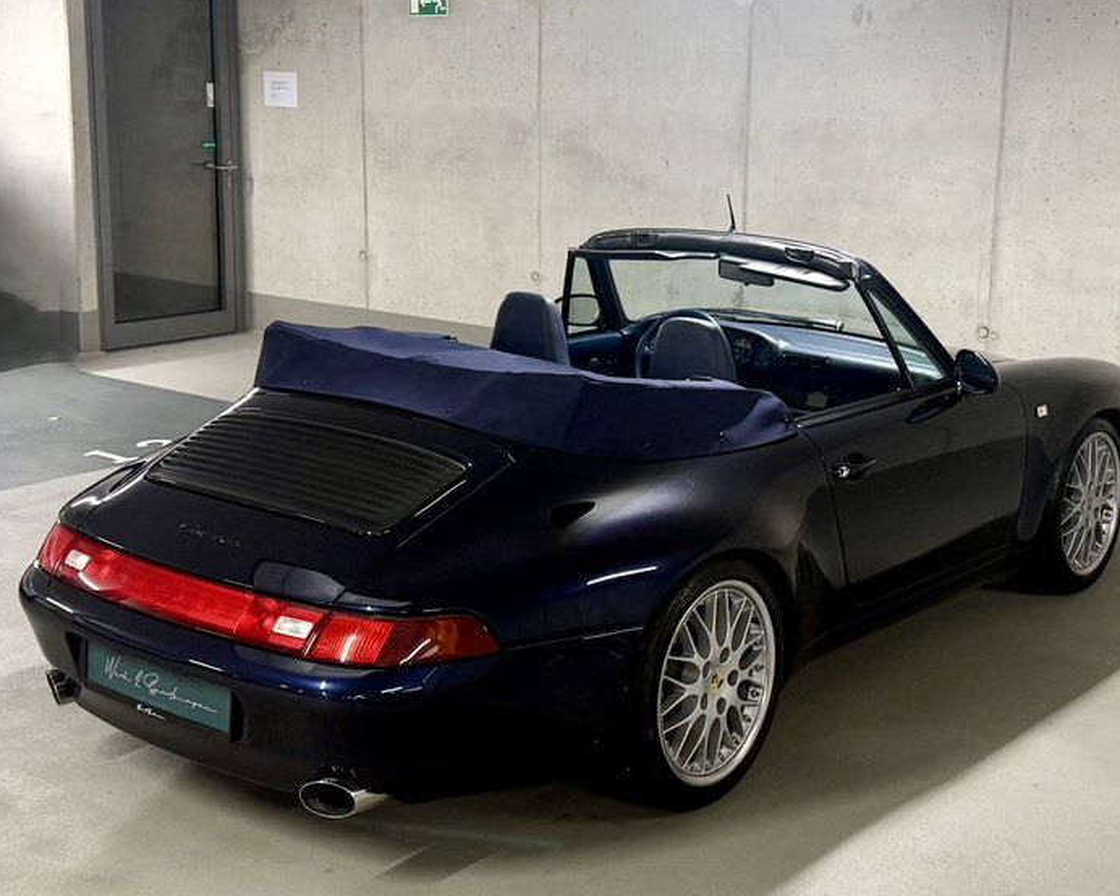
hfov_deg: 66.0
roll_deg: -0.5
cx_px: 591
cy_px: 456
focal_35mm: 26
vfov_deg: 54.9
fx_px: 862
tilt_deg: -11.8
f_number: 1.78
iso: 320
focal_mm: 6.76
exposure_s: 1/100
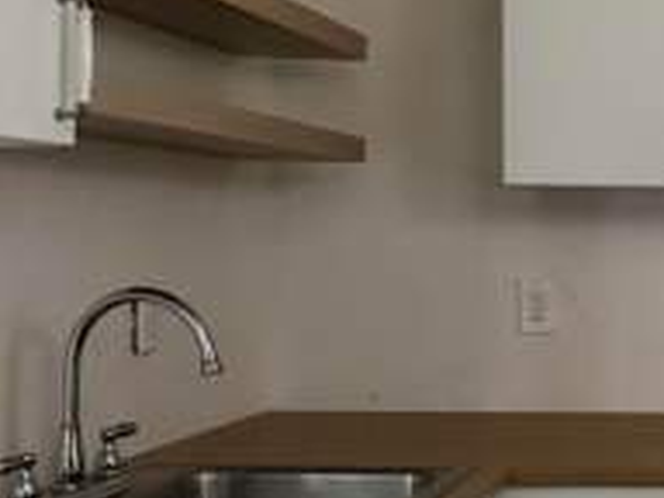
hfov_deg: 27.6
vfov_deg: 24.3
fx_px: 1151
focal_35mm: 60
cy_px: 315
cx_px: 827
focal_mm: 6.76
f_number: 1.78
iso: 1000
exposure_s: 1/30
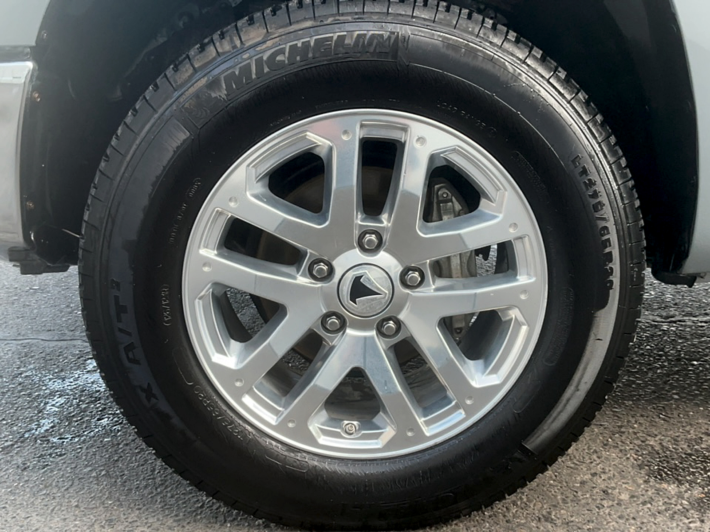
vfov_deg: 46.8
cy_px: 266
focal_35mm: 30
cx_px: 355
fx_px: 615
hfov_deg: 60.0
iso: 32
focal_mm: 3
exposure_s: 1/120
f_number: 1.8
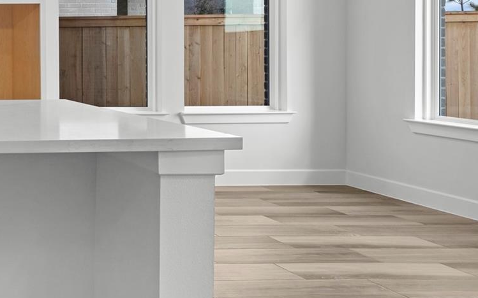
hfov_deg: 33.4
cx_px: -170
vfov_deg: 31.4
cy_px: 38
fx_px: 508
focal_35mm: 39
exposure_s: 1/250
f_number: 9
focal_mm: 14
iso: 250
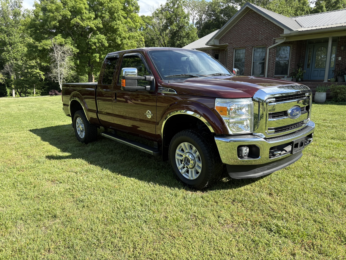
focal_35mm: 26
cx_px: 173
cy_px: 130
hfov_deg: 67.3
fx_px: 260
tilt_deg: -10.3
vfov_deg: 53.1
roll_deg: +0.9
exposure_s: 1/1117
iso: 50
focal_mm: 5.96
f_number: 1.6
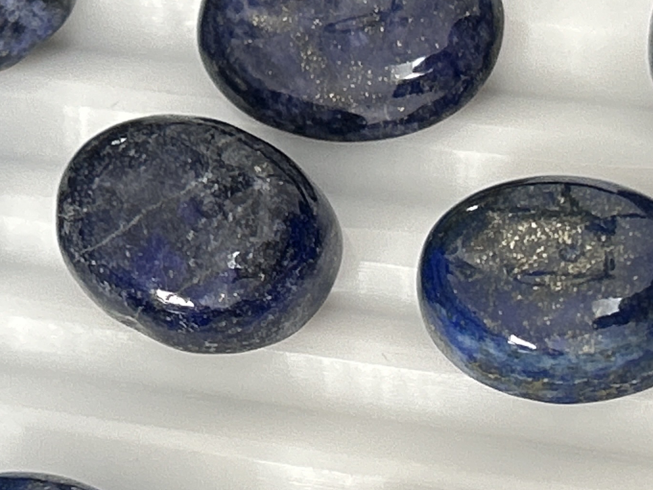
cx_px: 282
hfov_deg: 12.8
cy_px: 458
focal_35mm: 154
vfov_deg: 9.6
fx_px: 2905
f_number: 1.5
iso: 160
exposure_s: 1/60
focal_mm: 5.7
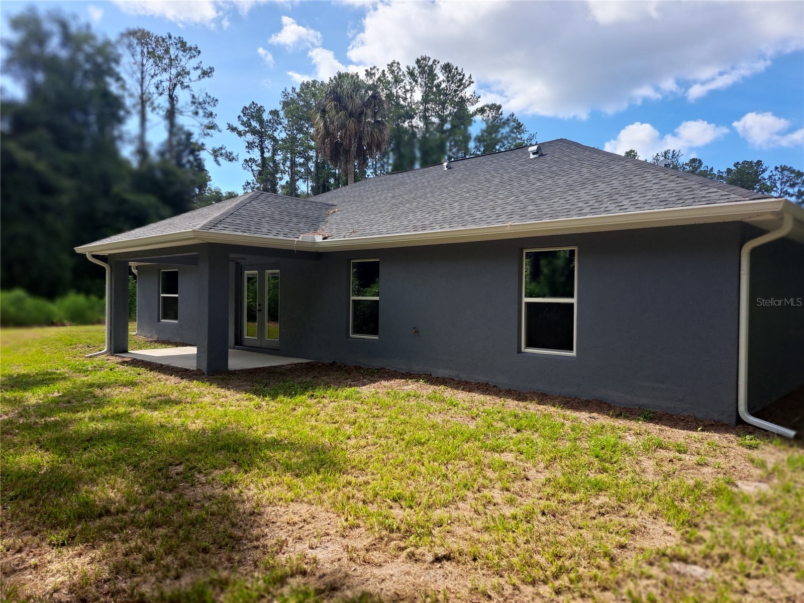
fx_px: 557
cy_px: 302
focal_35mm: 24
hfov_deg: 71.6
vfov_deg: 56.8
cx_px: 402
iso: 50
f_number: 1.8
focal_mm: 5.23
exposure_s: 1/946
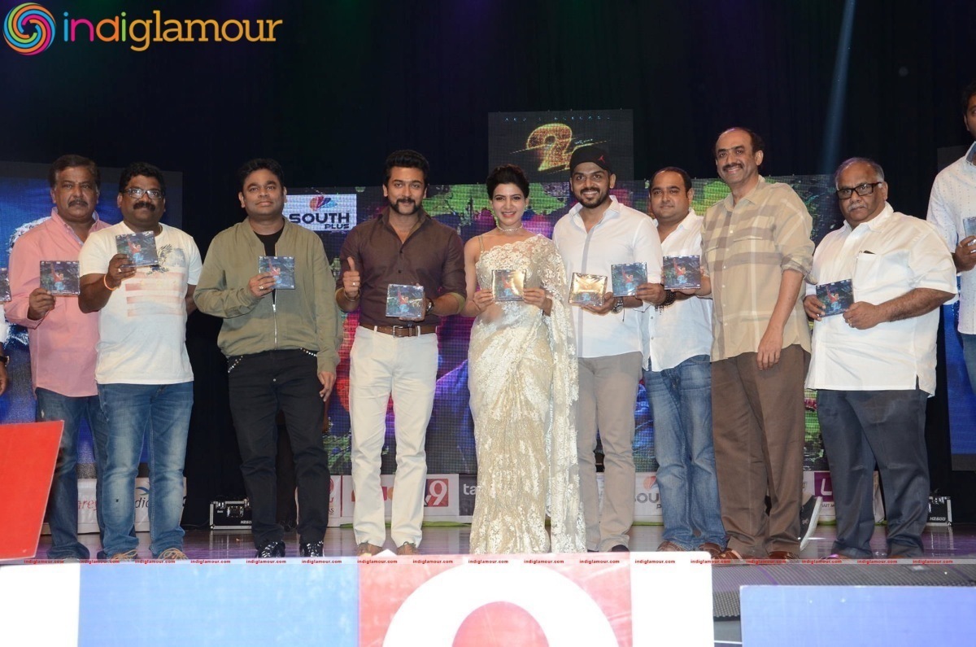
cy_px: 324
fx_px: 1542
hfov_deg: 35.1
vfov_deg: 23.7
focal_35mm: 57
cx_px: 488
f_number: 5.6
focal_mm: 38
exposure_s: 1/125
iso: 1000
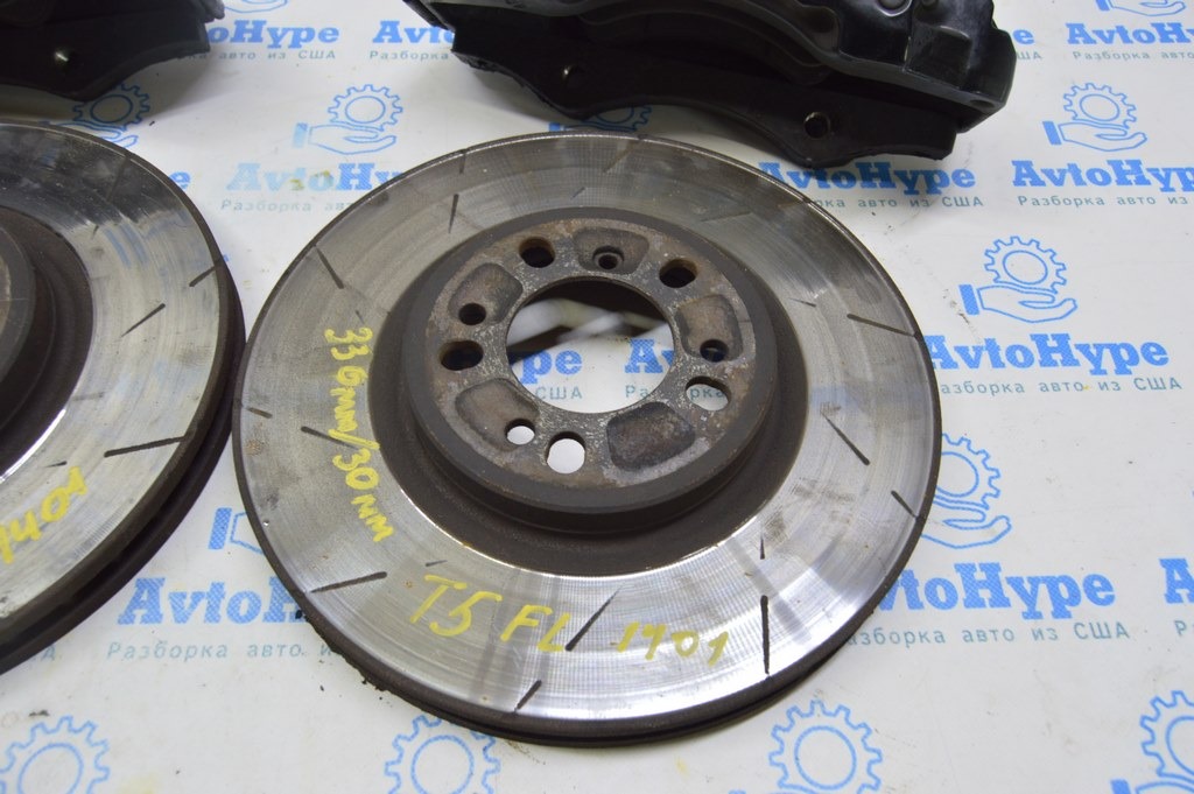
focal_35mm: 27
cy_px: 397
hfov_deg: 67.4
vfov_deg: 47.9
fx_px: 895
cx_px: 597
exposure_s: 1/20
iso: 400
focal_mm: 18
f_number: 5.6
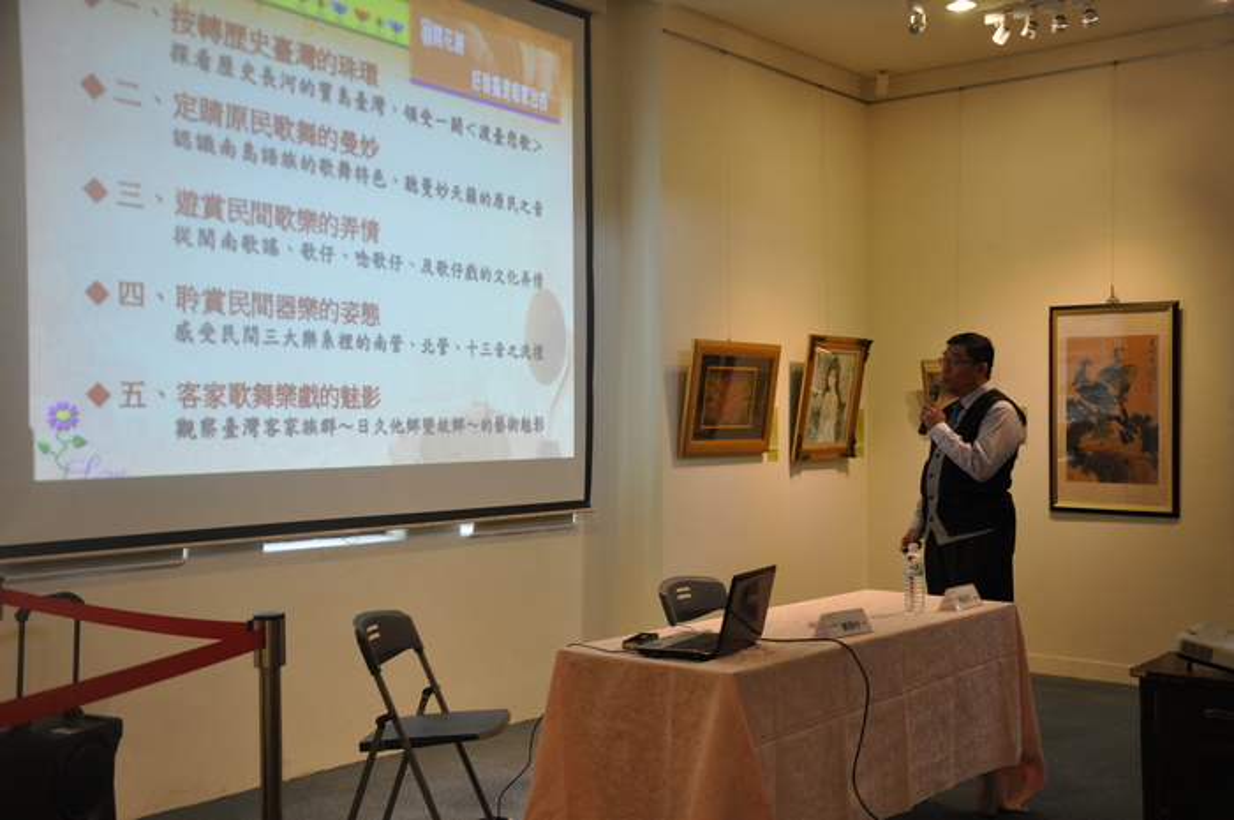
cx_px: 617
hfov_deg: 49.6
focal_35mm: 39
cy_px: 410
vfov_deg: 34.1
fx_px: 1335
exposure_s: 1/25
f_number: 5
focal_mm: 26
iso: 400
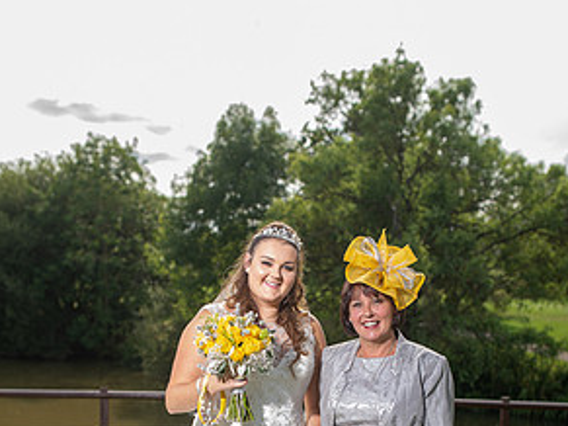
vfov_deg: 26.4
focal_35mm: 52
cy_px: 432
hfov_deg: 36.8
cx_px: 290
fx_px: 853
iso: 100
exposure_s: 1/800
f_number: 2.8
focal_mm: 35
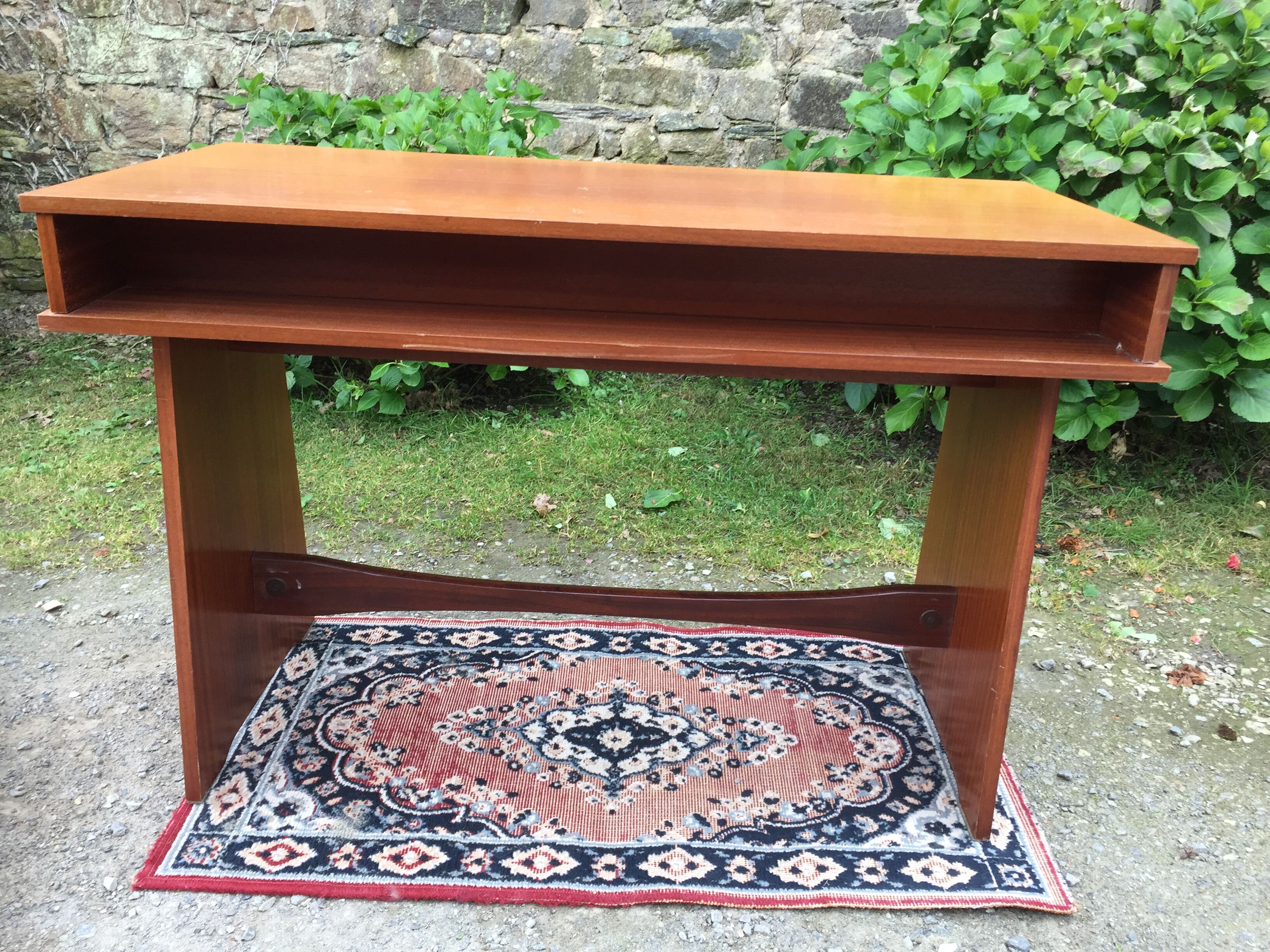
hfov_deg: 61.7
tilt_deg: -21.8
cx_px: 635
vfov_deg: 48.2
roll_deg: -4.1
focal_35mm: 29
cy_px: 476
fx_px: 1064
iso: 50
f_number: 2.2
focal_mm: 4.15
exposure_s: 1/100
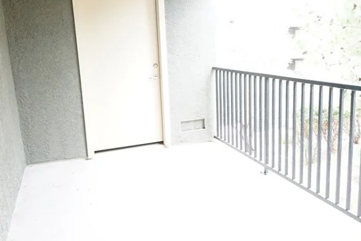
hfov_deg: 57.3
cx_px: 244
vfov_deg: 41.1
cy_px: 104
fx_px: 321
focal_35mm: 32
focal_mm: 17
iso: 6400
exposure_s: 1/250
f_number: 5.6
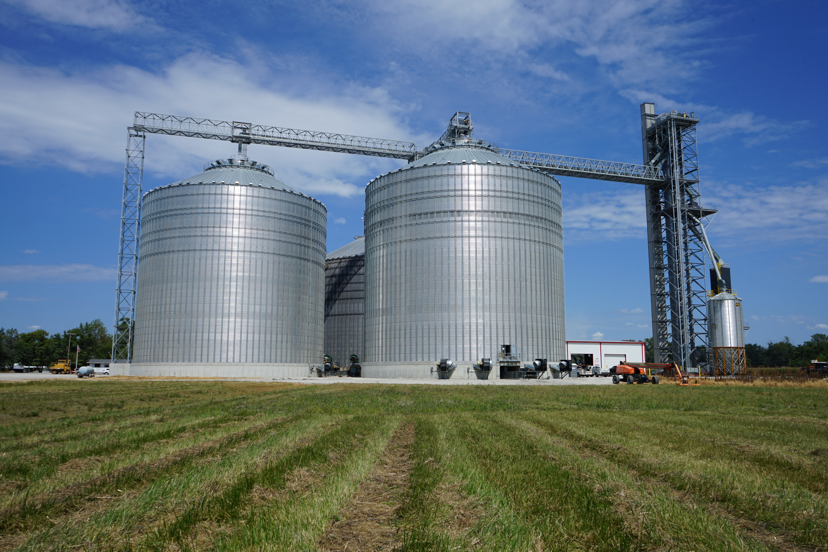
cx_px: 414
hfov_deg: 65.5
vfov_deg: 46.4
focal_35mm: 28
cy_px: 276
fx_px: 644
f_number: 14
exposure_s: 1/200
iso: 100
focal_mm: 28
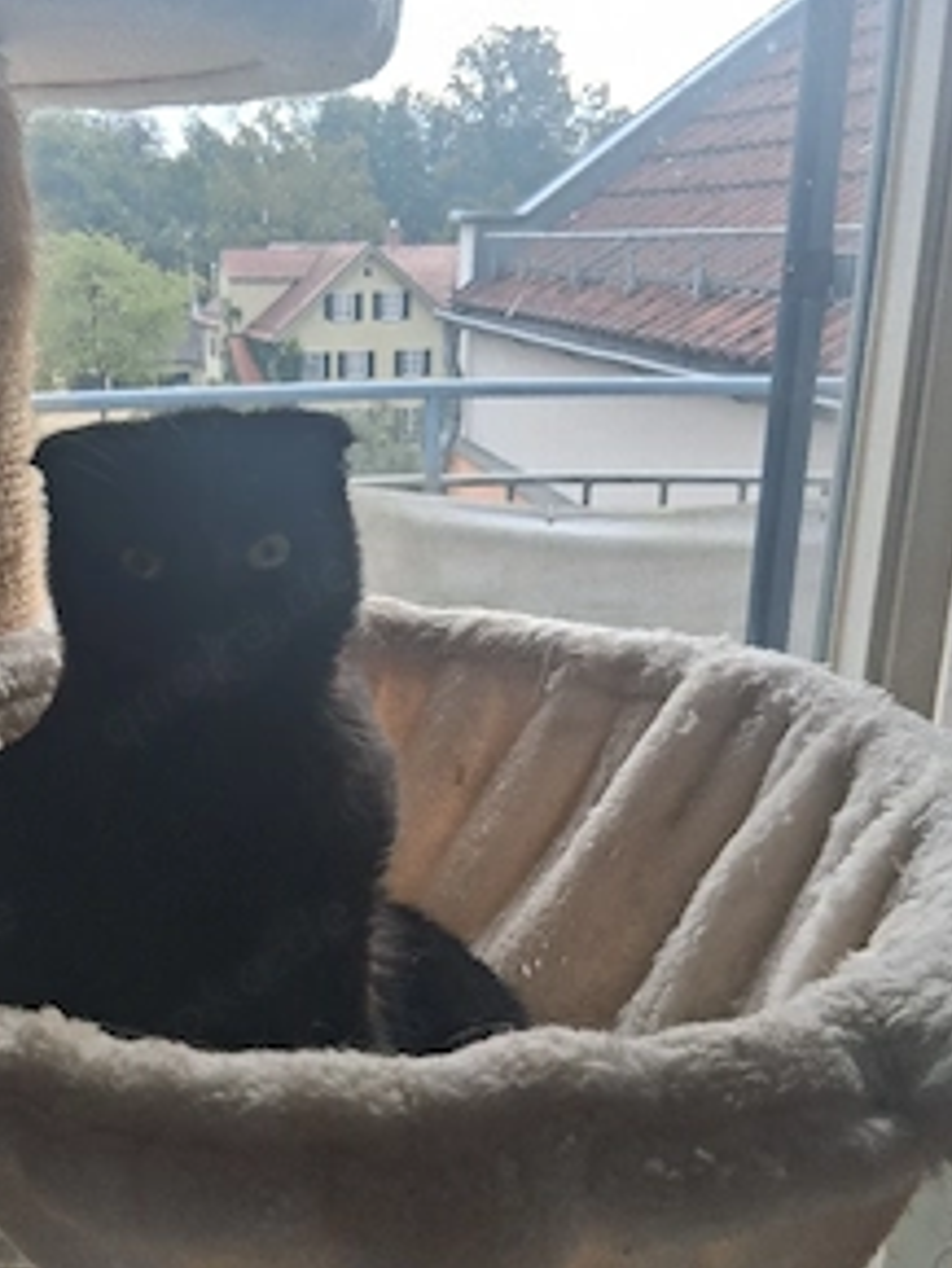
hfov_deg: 39.2
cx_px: 320
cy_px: 698
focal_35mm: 36
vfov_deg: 51.3
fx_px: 1319
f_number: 1.8
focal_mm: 3.98
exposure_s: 1/133
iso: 25
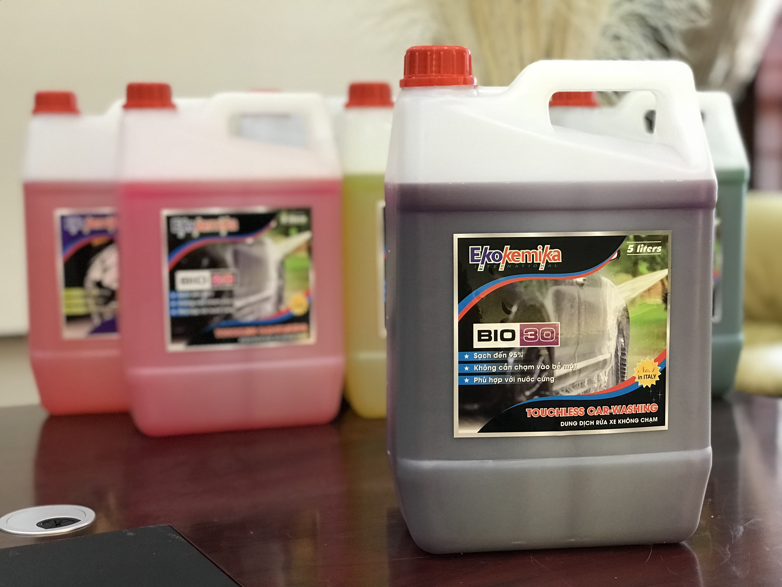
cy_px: 294
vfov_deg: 25.7
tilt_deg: -7.0
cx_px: 391
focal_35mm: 57
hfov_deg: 33.8
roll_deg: -0.1
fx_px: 1288
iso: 320
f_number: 2.8
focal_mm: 6.6
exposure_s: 1/50
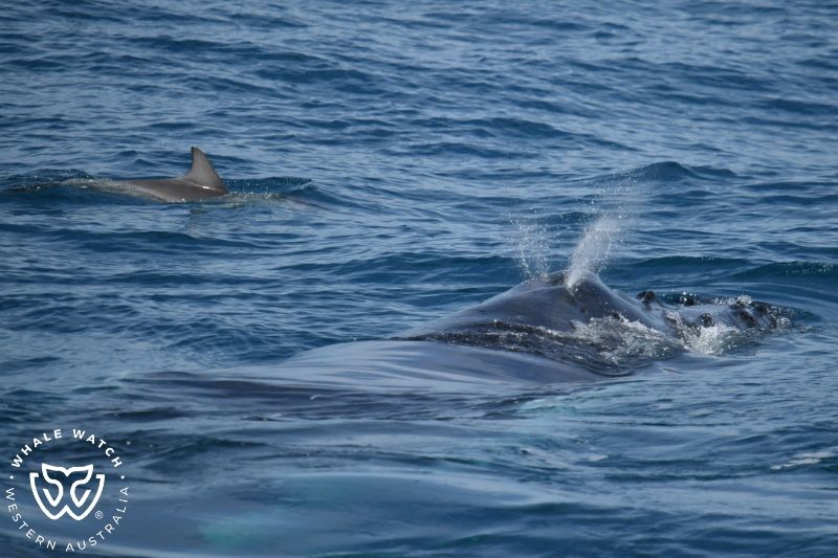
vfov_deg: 2.3
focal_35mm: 600
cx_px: 419
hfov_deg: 3.4
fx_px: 13963
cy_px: 279
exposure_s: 1/8000
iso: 900
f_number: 6.3
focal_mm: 600
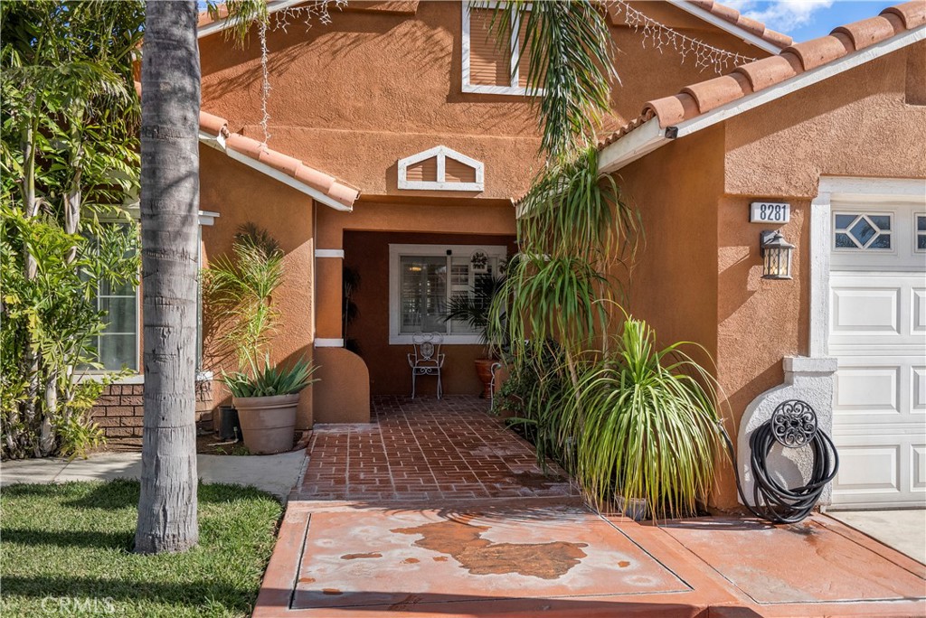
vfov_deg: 45.0
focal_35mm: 29
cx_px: 463
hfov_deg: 63.6
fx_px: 746
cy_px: 309
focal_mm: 29
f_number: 5
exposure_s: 1/8000
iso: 400
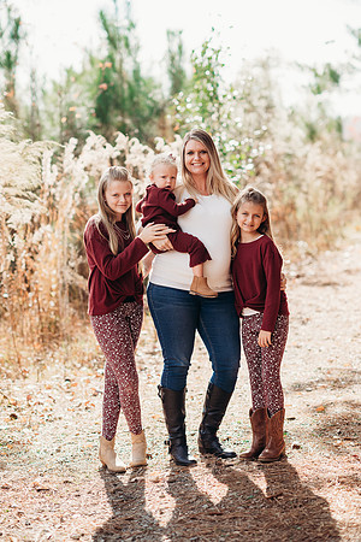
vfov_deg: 23.9
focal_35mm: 85
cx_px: 180
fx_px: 1278
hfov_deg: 16.1
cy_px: 271
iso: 100
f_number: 2.2
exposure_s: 1/1250
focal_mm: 85
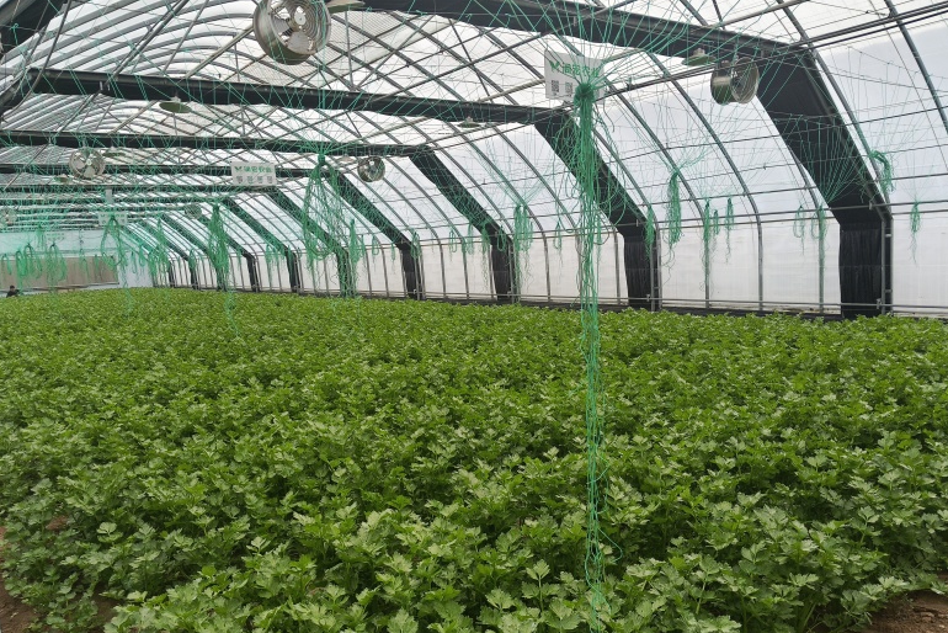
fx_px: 711
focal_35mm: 27
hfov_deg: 67.4
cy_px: 357
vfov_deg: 47.9
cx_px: 473
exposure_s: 1/389
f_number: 1.79
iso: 100
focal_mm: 4.84
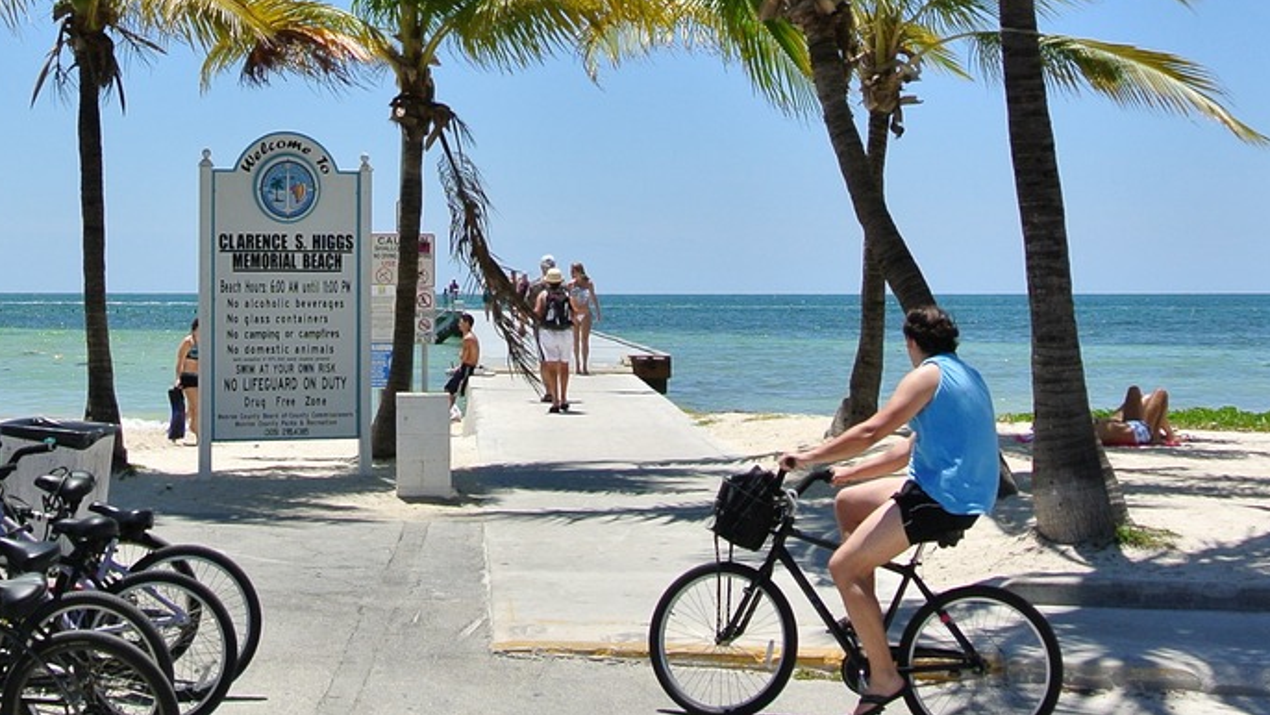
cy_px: 119
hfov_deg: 31.5
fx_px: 2223
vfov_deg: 18.1
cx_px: 389
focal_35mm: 66
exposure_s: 1/800
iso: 100
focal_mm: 10
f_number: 5
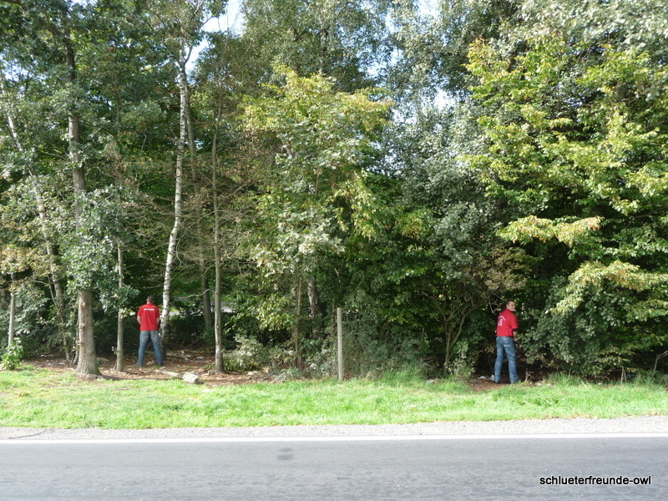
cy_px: 250
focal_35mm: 32
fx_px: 618
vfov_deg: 44.2
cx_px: 334
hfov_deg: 56.8
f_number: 3.5
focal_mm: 5.3
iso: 100
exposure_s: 1/100
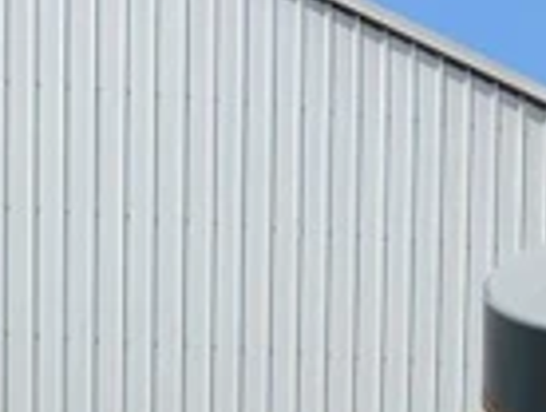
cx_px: 198
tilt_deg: -1.6
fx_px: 2228
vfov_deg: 9.1
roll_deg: -2.0
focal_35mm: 141
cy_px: 1111
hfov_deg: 14.0
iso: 25
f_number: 1.8
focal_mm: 4.25
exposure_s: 1/1610
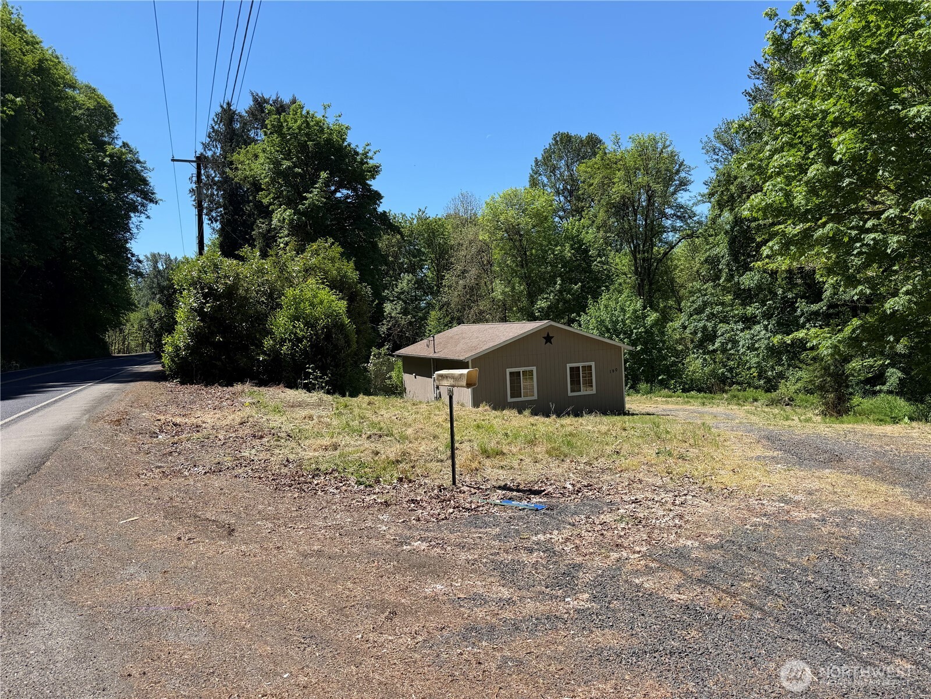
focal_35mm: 24
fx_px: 645
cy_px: 350
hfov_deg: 71.6
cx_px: 466
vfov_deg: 56.8
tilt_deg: -2.0
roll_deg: +3.1
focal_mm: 6.76
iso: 80
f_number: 1.78
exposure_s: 1/3145
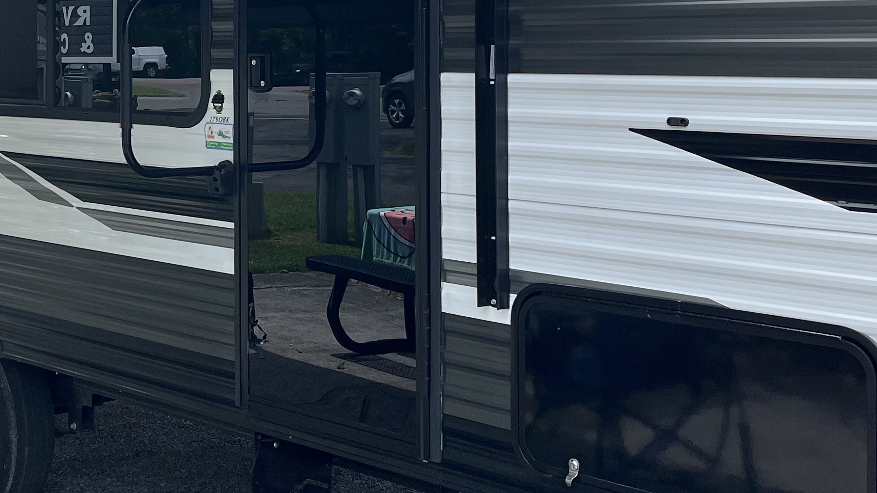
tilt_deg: -0.7
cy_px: 73
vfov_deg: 18.6
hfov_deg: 31.9
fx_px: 1488
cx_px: 162
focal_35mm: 64
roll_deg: +0.9
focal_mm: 5.1
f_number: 1.6
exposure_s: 1/1372
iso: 50
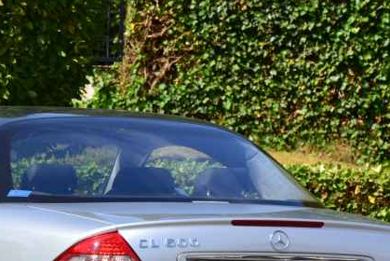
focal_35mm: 322
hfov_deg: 6.4
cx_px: 46
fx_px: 3491
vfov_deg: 4.3
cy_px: 226
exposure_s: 1/320
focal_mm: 90
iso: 400
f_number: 10
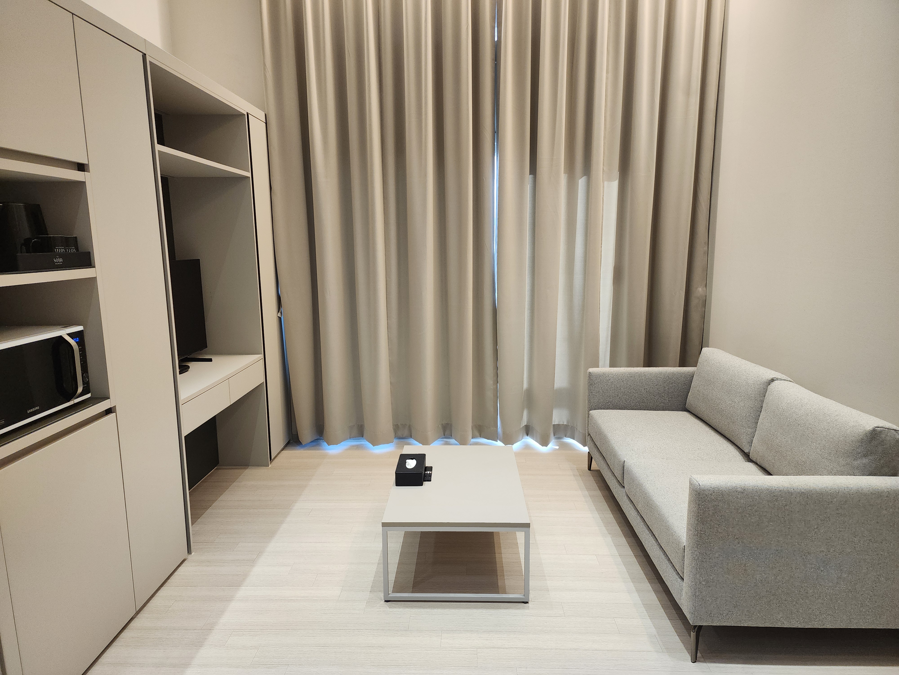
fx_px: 597
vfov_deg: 58.9
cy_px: 338
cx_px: 450
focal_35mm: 23
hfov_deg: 73.9
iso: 200
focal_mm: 6.4
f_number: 1.8
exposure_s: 1/180
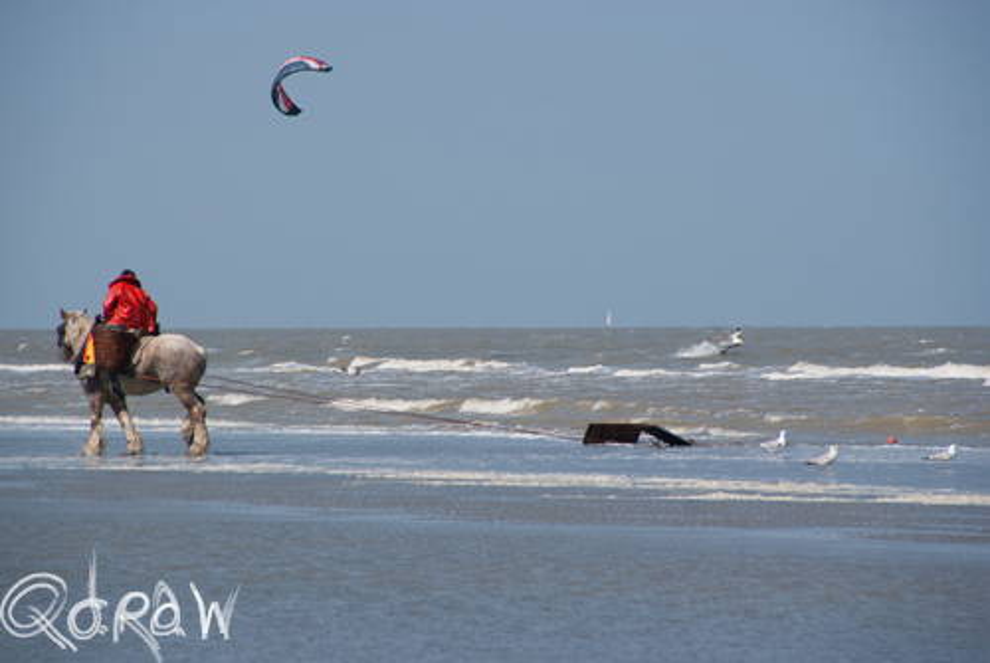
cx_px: 495
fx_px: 7436
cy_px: 332
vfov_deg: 5.1
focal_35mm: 270
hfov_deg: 7.6
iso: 100
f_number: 8
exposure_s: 1/500
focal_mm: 180
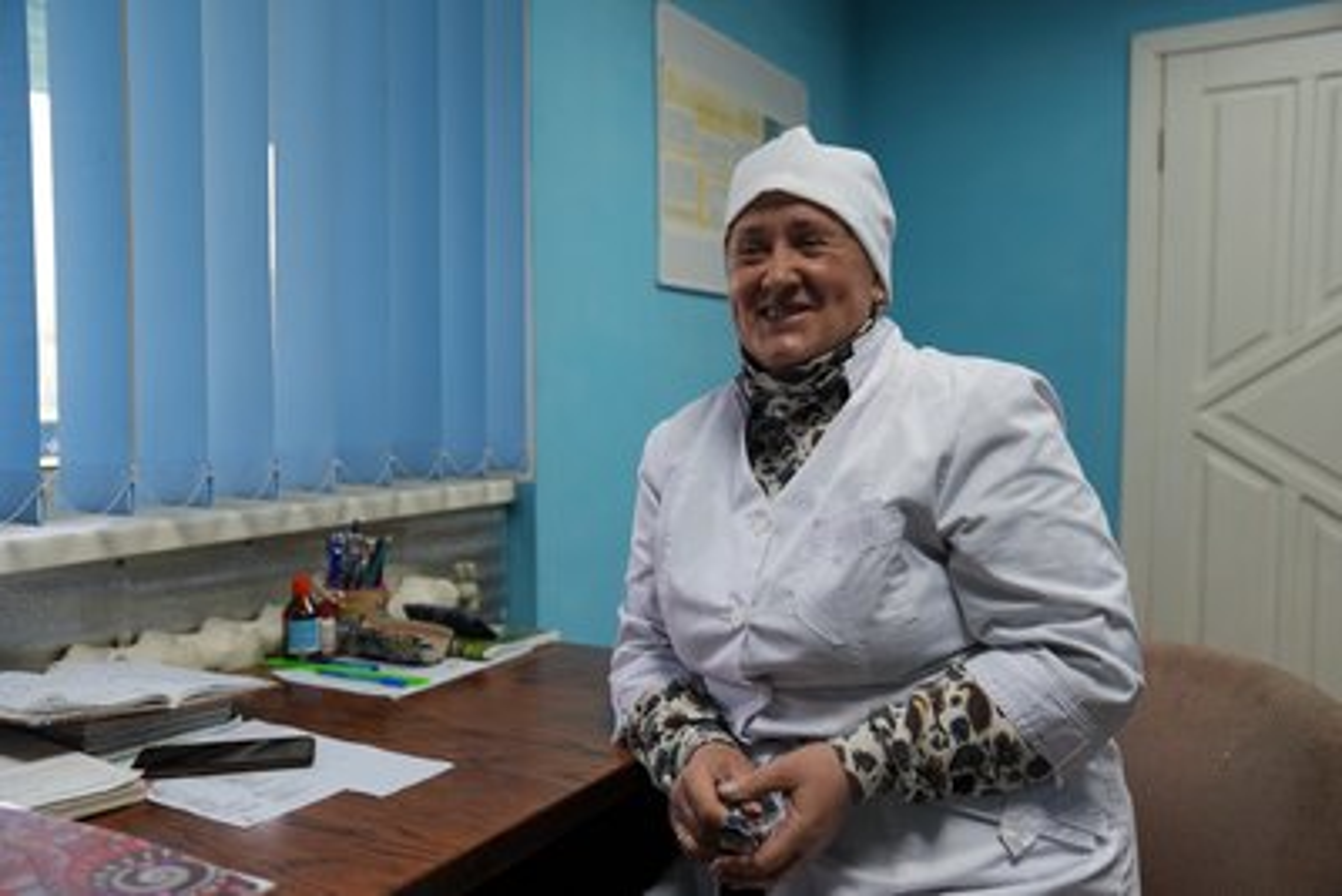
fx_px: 1081
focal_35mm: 29
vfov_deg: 45.0
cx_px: 671
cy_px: 448
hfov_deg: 63.6
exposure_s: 1/50
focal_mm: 29
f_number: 2.8
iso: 250
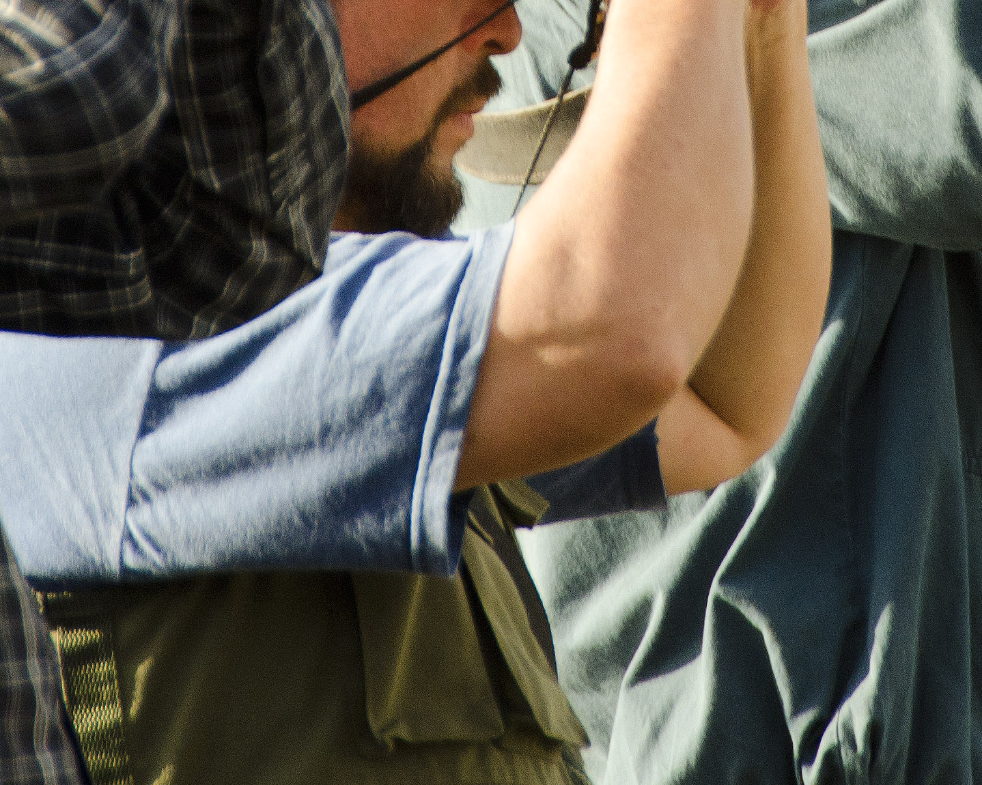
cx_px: 613
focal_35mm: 963
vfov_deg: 1.6
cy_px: -283
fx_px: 27984
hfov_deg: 2.0
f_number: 5.6
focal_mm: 200
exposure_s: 1/500
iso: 400
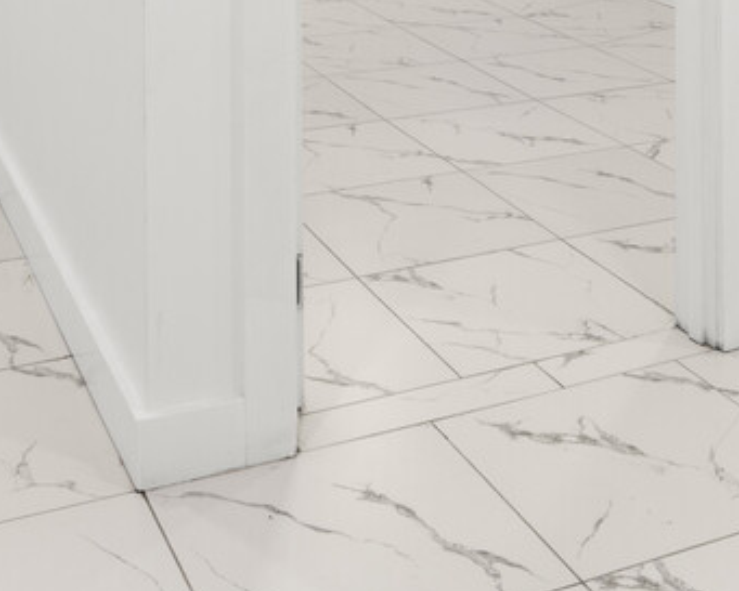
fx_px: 1444
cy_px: -305
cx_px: 414
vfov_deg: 19.9
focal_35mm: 66
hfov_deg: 28.7
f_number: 11
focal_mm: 16
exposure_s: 1/4
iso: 200
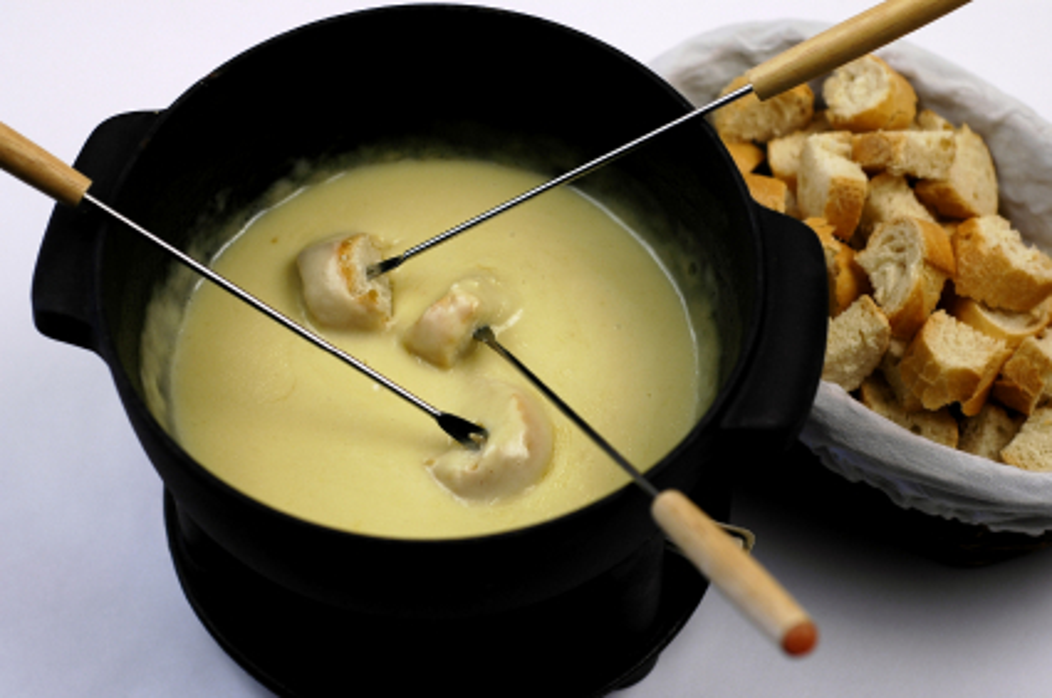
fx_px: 2188
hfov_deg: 27.0
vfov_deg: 18.1
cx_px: 526
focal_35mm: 75
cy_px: 349
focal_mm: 50
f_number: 3.3
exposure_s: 1/90
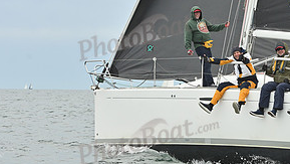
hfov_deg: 14.4
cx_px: 272
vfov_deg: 8.3
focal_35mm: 147
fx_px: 1131
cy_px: 73
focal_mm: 70
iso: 320
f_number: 7.1
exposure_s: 1/1000
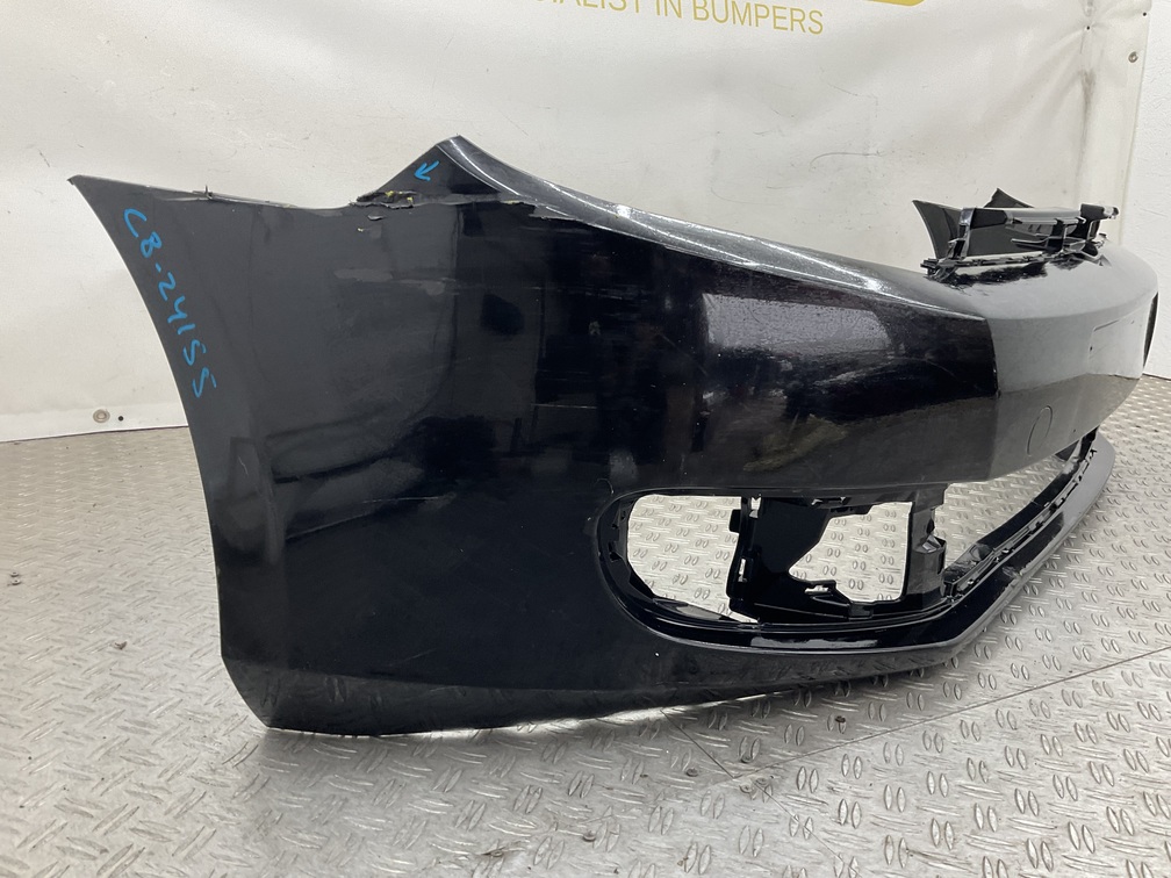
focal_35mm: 29
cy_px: 439
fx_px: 981
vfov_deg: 48.2
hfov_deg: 61.7
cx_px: 586
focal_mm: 3
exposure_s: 1/120
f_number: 1.8
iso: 50
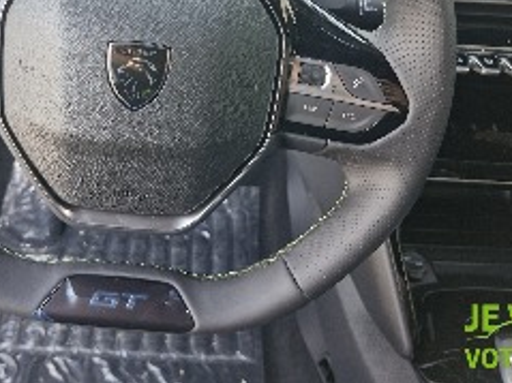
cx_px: 184
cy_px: 51
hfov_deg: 46.3
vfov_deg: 34.3
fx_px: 591
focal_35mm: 40
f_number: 1.8
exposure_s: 1/60
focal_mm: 5.54
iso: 64
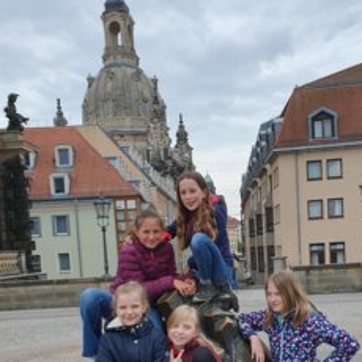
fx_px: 473
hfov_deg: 41.7
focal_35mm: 40
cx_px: 216
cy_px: 285
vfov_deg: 40.3
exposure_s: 1/774
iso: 50
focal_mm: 4.32
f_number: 2.4
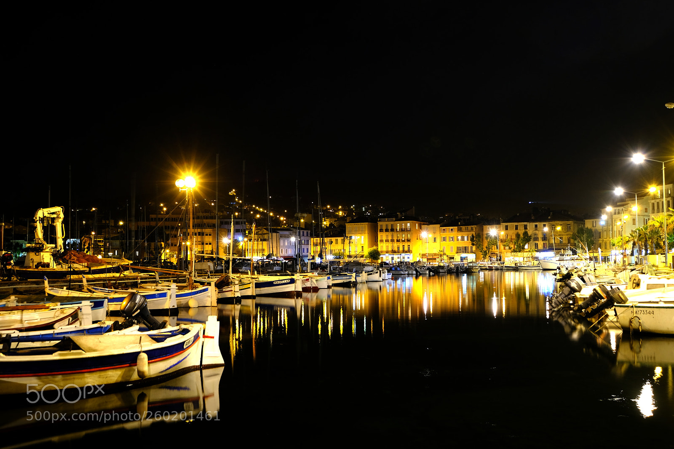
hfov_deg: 53.1
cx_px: 337
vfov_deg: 36.9
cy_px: 224
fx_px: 674
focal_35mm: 36
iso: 200
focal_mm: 24
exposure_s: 4
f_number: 5
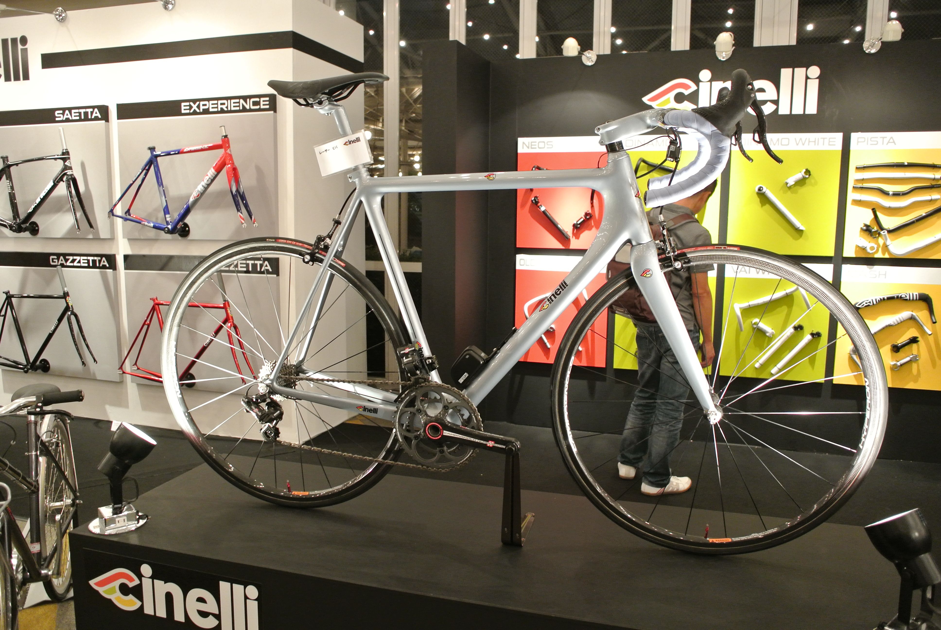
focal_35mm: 27
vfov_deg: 48.0
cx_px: 470
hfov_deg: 67.3
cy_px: 315
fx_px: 707
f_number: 2.8
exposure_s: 1/30
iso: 640
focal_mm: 10
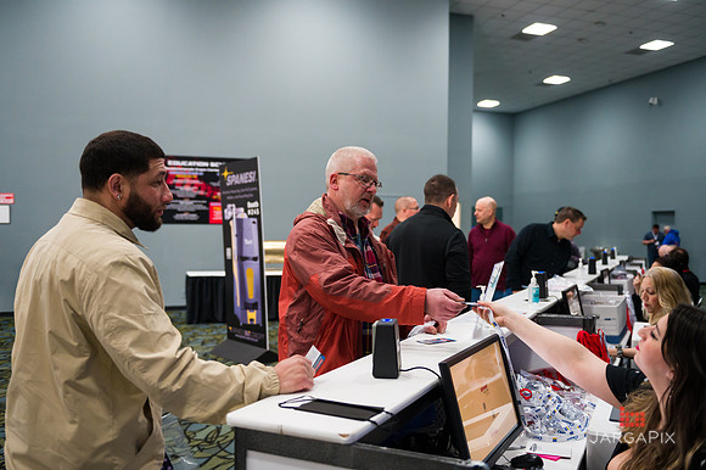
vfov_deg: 41.1
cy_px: 235
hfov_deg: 58.7
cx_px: 353
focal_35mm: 32
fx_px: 627
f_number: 3.2
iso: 3200
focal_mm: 32
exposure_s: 1/200
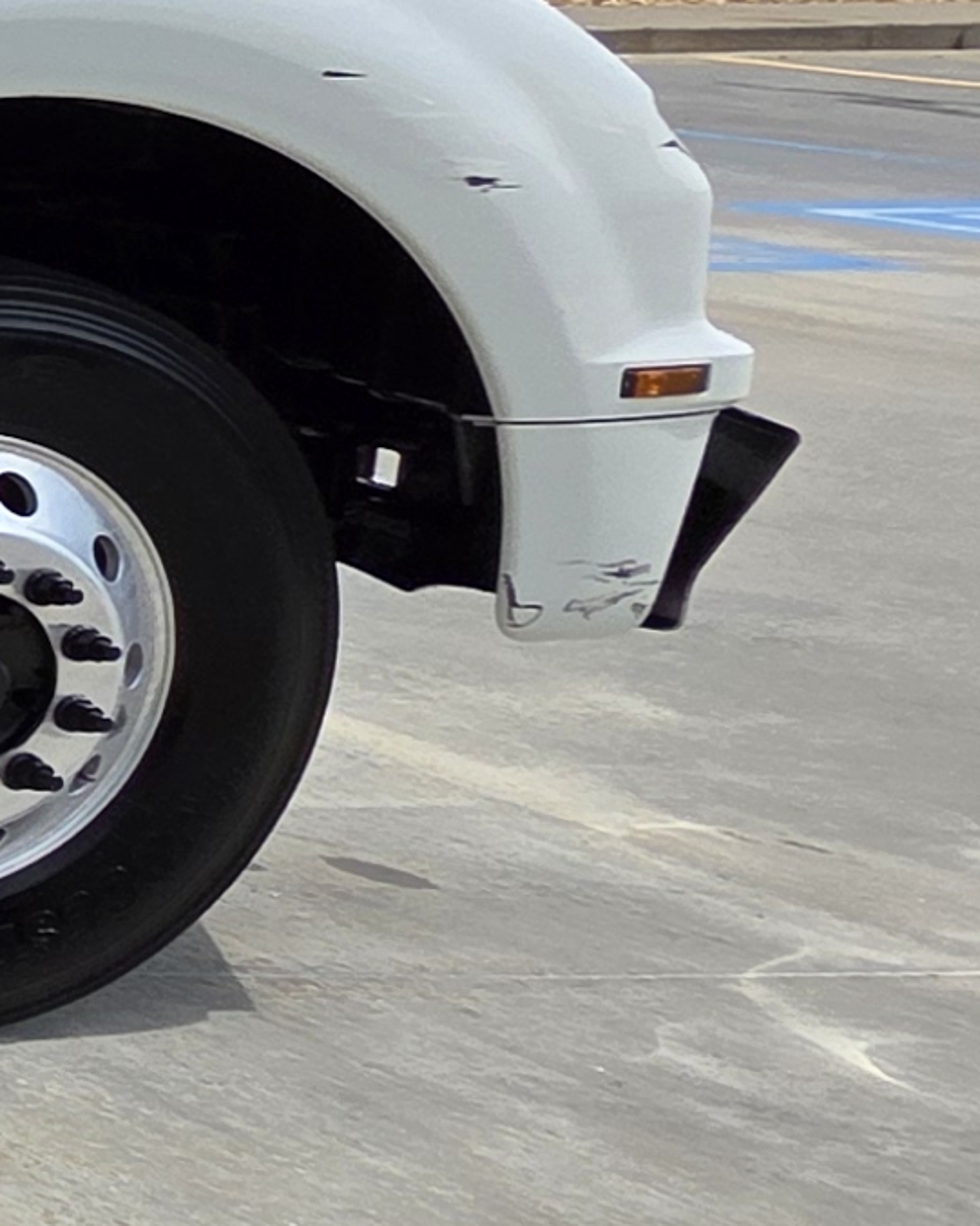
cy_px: 252
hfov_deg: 9.5
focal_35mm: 75
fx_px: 2721
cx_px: -2480
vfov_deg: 25.0
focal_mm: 2.2
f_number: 1.9
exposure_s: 1/3502
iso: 40
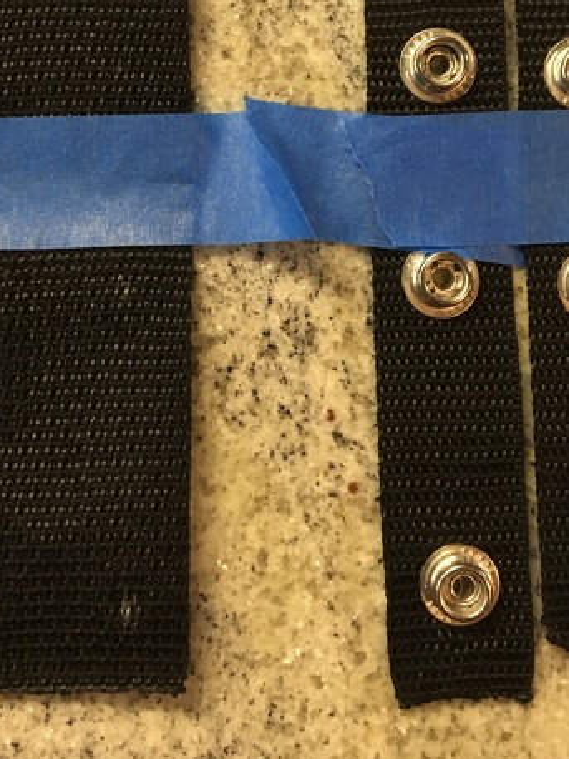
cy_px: 148
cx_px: 271
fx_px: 1052
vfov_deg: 38.1
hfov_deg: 30.3
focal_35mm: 48
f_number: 2.2
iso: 200
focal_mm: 4.15
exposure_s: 1/20
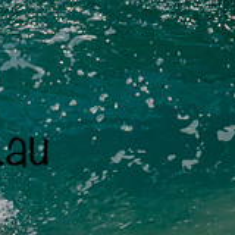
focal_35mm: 2692
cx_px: -146
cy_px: 105
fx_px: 20676
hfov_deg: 0.7
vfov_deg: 0.7
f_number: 11
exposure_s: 1/2000
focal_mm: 800
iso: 900
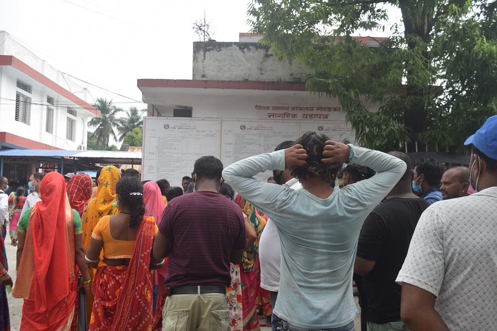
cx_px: 248
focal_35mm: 39
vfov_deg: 34.2
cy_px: 166
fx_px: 538
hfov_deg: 49.5
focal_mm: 26
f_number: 7.1
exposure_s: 1/200
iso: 100
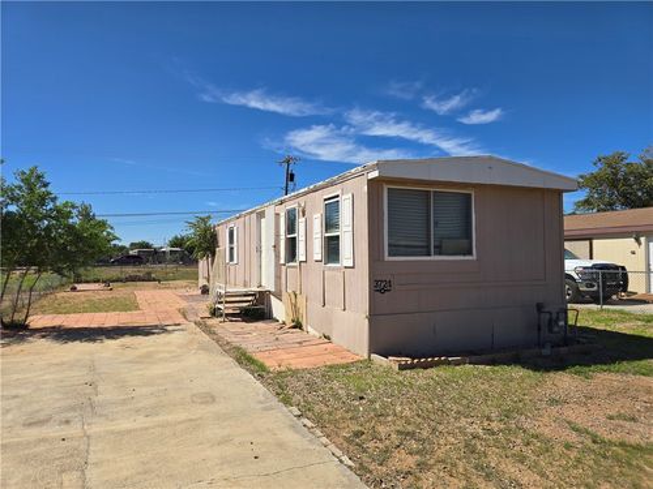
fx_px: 434
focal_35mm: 23
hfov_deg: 73.9
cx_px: 326
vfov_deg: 58.9
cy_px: 244
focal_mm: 6.3
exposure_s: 1/1189
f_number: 1.7
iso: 12
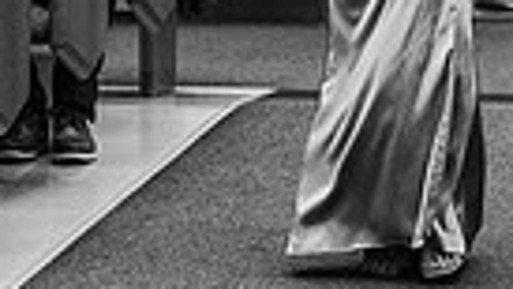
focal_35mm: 311
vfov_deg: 3.9
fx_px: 4230
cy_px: -135
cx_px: 228
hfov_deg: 6.9
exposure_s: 1/250
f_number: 3.2
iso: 2000
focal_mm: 70
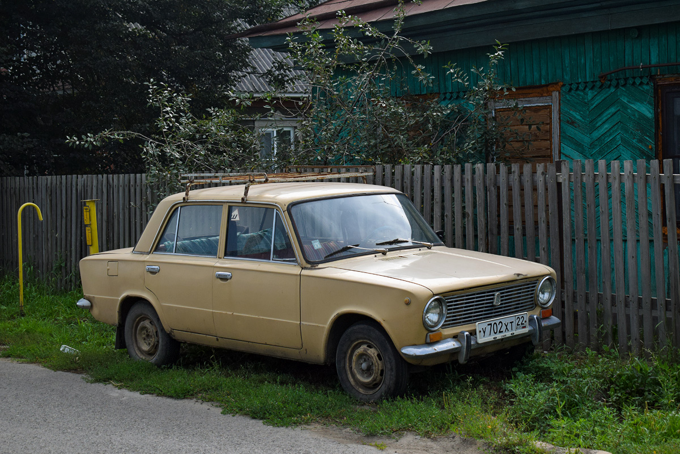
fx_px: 1133
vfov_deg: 22.6
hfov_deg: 33.4
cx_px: 340
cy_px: 227
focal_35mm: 60
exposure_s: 1/320
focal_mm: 40
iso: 400
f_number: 6.3
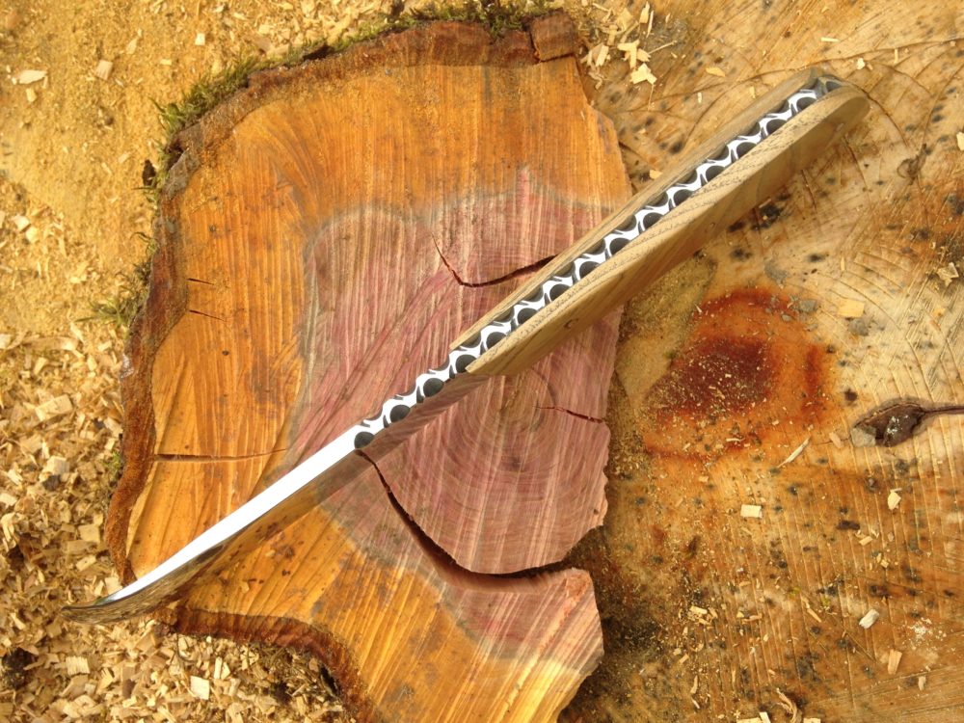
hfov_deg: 55.4
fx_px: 919
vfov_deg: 42.9
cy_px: 362
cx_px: 482
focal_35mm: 33
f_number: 2.4
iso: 50
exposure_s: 1/256
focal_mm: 4.12
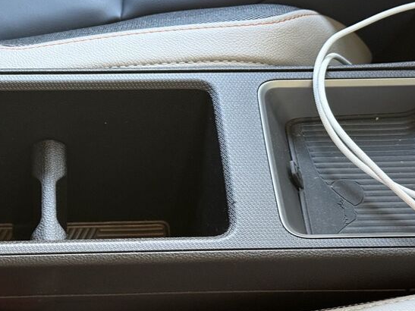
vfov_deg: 19.6
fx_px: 899
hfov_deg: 25.8
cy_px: 179
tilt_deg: -55.0
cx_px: 124
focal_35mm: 75
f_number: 1.78
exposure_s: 1/47
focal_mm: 6.76
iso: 250
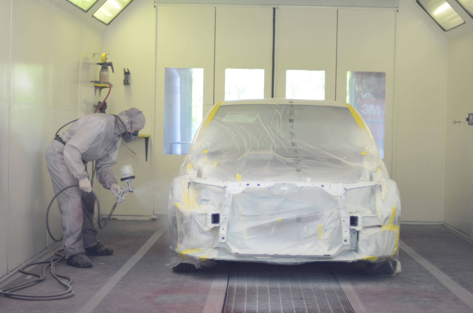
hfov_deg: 27.0
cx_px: 236
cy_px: 156
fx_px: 983
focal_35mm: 75
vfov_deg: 18.1
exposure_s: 1/1000
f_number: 1.4
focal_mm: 50
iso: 400
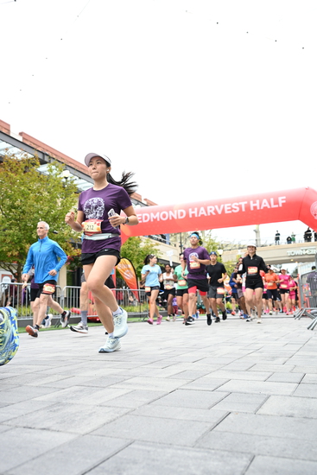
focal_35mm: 31
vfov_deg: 60.3
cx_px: 158
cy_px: 238
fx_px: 409
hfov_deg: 42.3
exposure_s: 1/640
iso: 2000
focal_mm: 31
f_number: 4
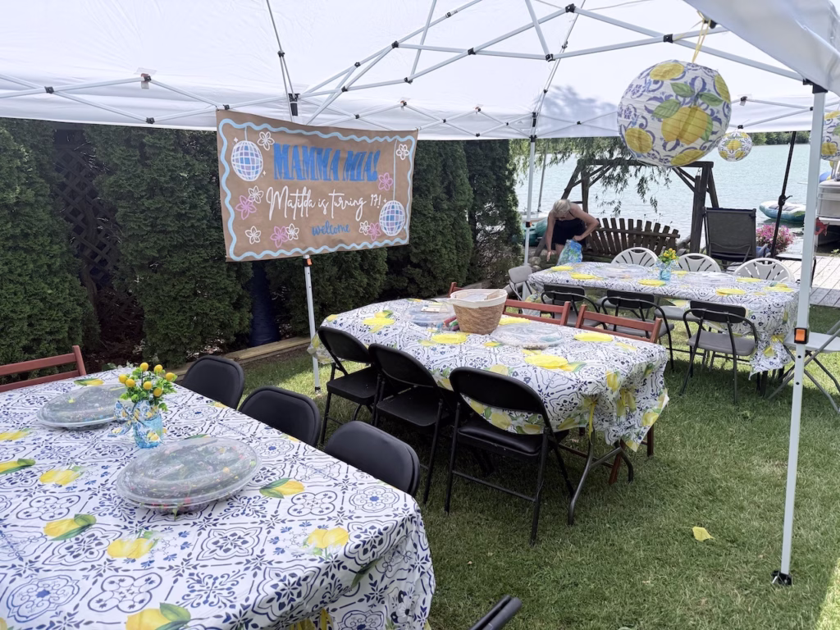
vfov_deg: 56.8
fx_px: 582
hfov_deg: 71.6
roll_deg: +1.2
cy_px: 315
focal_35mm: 24
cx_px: 420
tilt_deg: -15.5
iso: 80
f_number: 1.78
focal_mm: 6.76
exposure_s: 1/4167
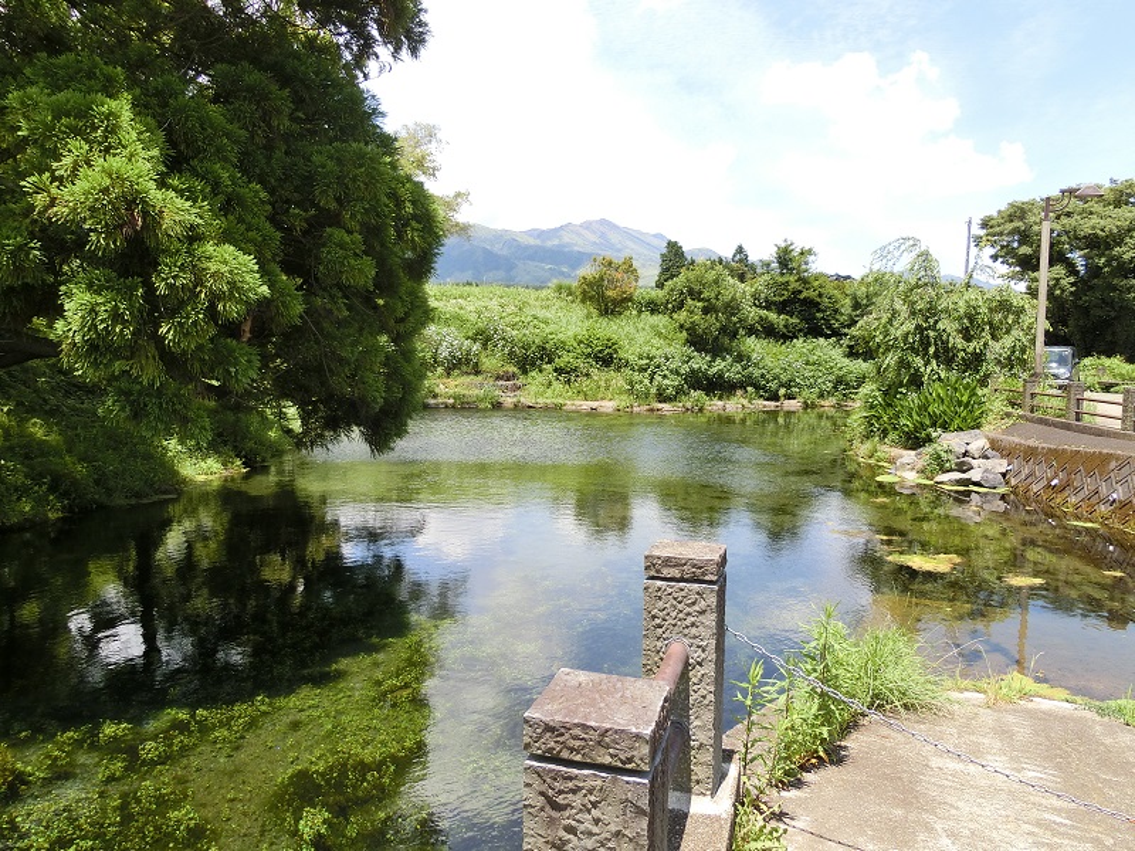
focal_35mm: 25
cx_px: 568
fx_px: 820
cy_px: 426
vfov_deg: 54.9
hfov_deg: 69.4
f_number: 3.5
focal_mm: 4.5
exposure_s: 1/400
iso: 80
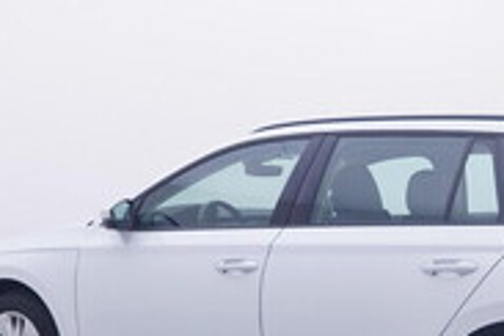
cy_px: 230
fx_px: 945
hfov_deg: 29.5
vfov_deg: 20.1
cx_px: 370
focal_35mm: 68
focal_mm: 15
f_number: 5
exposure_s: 1/80
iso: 200
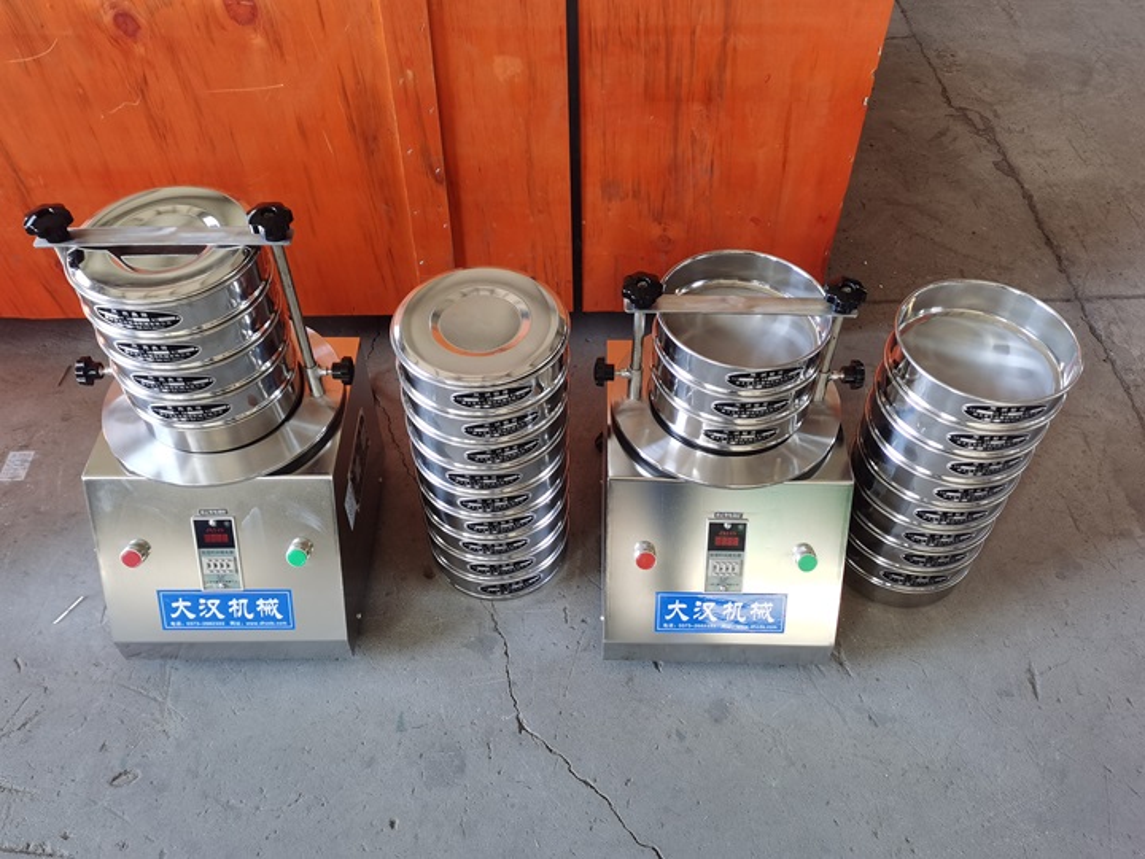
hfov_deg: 60.0
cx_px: 572
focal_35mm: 30
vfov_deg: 46.8
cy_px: 430
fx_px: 992
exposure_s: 1/100
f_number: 1.8
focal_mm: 5.58
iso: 80
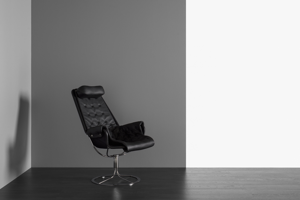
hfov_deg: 39.6
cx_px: 150
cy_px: 100
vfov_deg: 27.0
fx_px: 417
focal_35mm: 50
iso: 100
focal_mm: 50
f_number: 9
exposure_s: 1/100
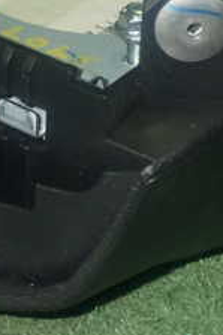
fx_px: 1219
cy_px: 36
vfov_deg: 15.5
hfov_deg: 10.4
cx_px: 73
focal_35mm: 131
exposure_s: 1/50
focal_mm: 8.4
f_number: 9
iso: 800
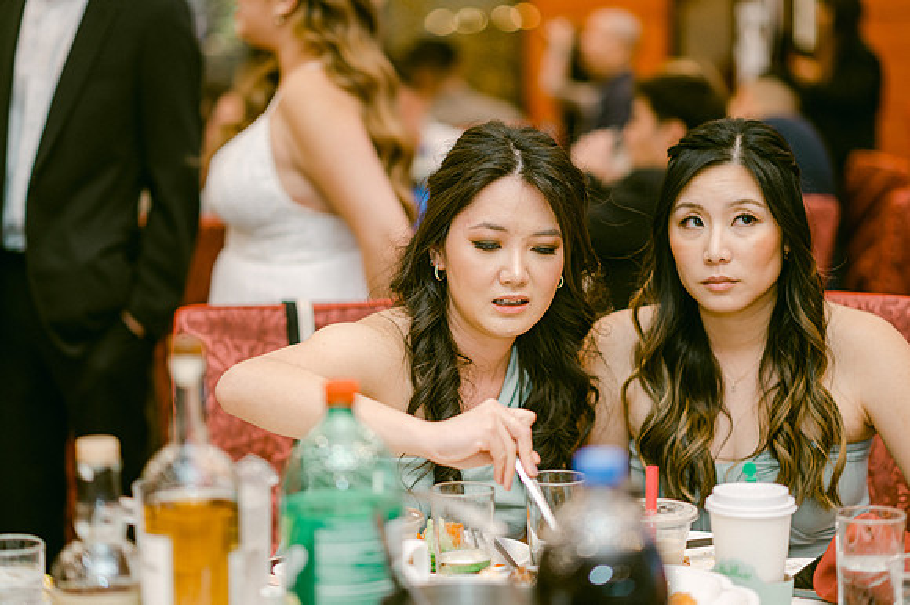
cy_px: 302
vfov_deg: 16.1
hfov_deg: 23.9
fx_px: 2147
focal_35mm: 85
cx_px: 455
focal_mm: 85
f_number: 2
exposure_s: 1/125
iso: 320
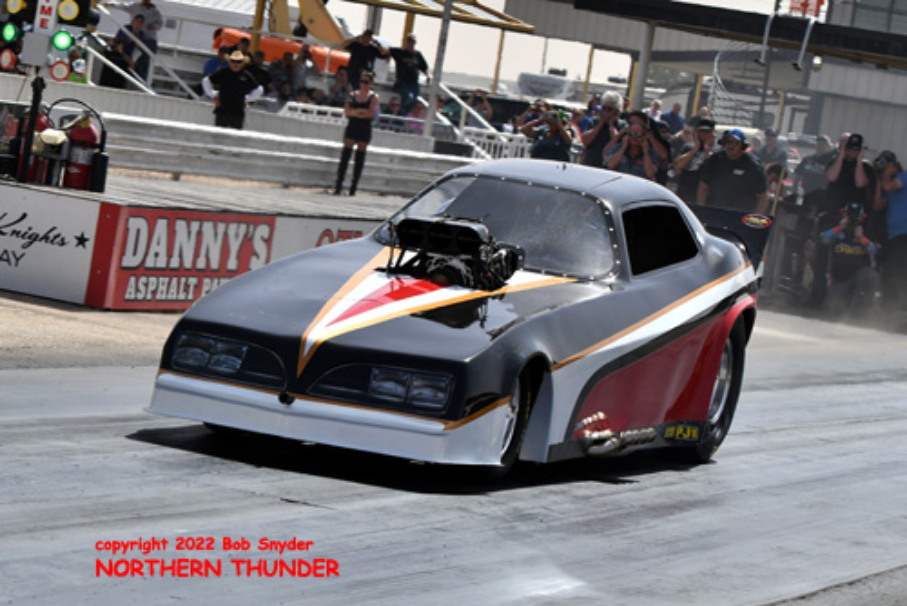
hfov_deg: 19.4
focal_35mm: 105
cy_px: 303
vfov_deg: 13.1
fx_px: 2647
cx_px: 454
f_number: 5.6
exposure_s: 1/1000
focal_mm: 70
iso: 160
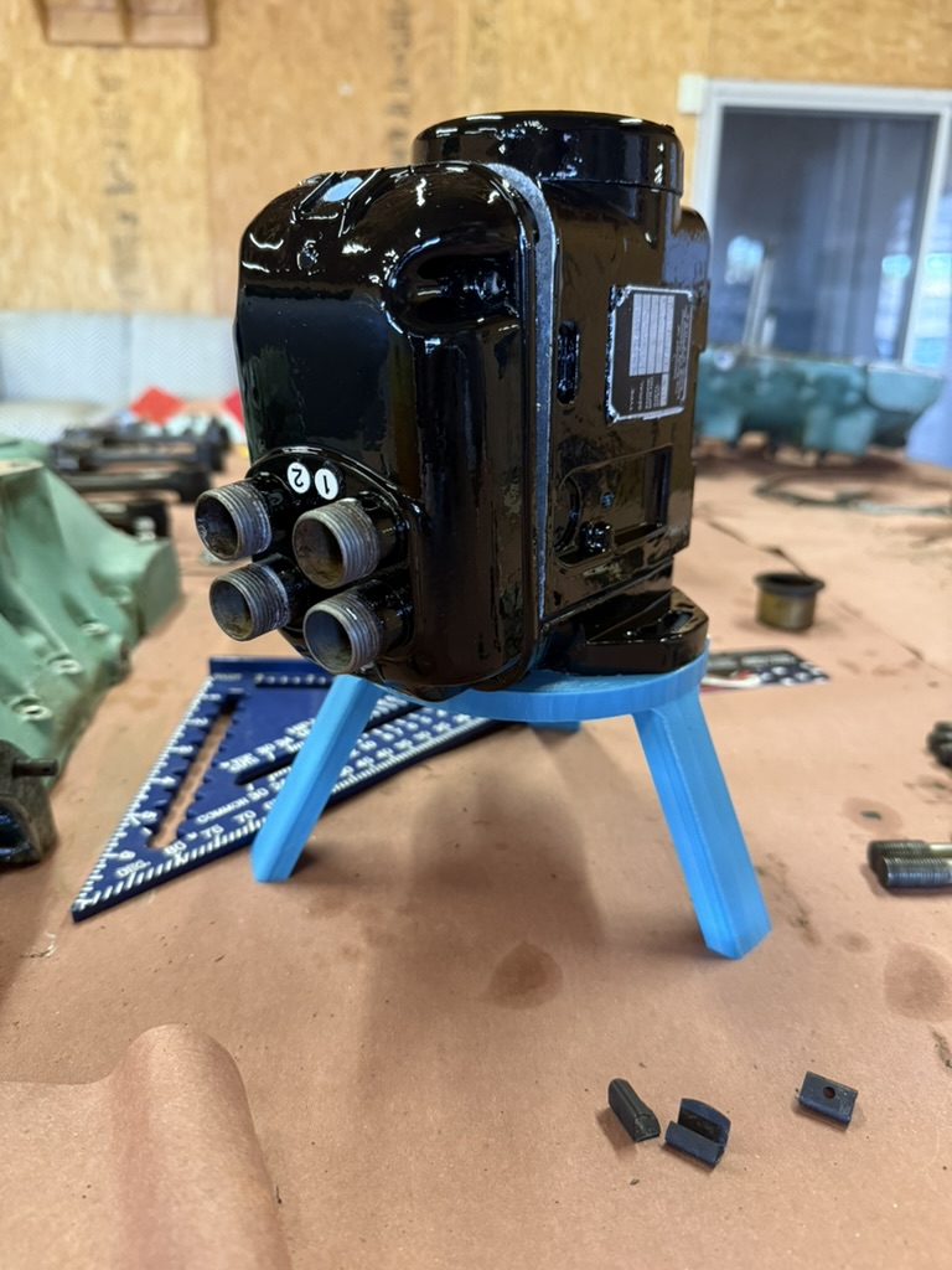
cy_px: 635
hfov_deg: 56.8
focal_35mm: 24
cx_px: 476
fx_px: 880
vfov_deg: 71.6
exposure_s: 1/60
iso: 500
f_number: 1.78
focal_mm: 6.76
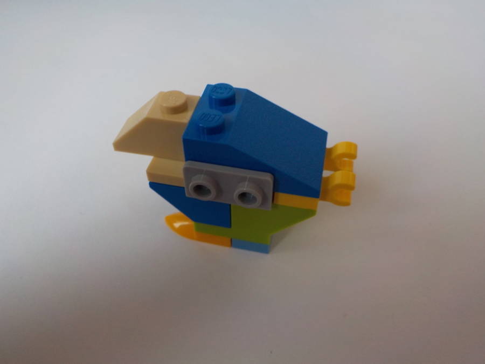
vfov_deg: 46.8
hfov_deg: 60.0
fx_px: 420
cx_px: 242
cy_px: 182
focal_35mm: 30
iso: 180
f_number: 3.3
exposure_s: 1/30
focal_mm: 4.1
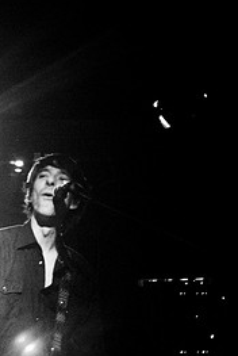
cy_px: 252
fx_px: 653
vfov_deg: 30.1
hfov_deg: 19.4
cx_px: -50
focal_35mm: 66
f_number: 2.8
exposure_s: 1/80
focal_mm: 20
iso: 1250
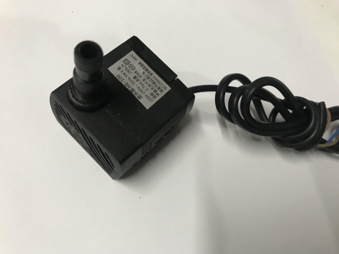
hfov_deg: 63.4
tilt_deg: -63.6
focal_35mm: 28
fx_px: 274
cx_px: 170
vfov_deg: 49.7
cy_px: 127
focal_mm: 3.99
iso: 64
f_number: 1.8
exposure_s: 1/17
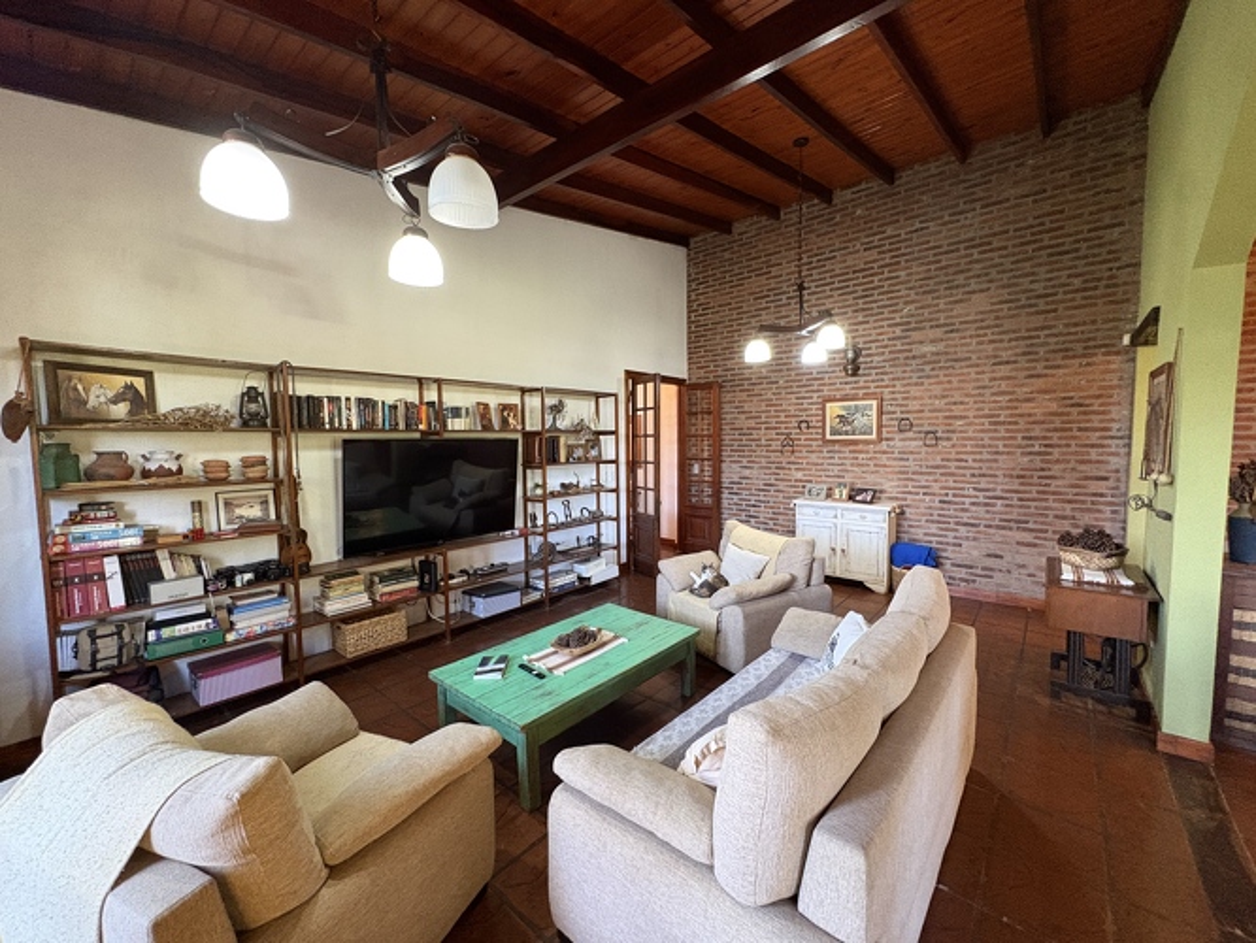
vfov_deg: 85.7
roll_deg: +1.2
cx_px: 628
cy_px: 472
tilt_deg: -3.8
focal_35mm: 14
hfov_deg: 102.0
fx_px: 508
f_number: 2.2
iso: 500
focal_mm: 2.22
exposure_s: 1/50
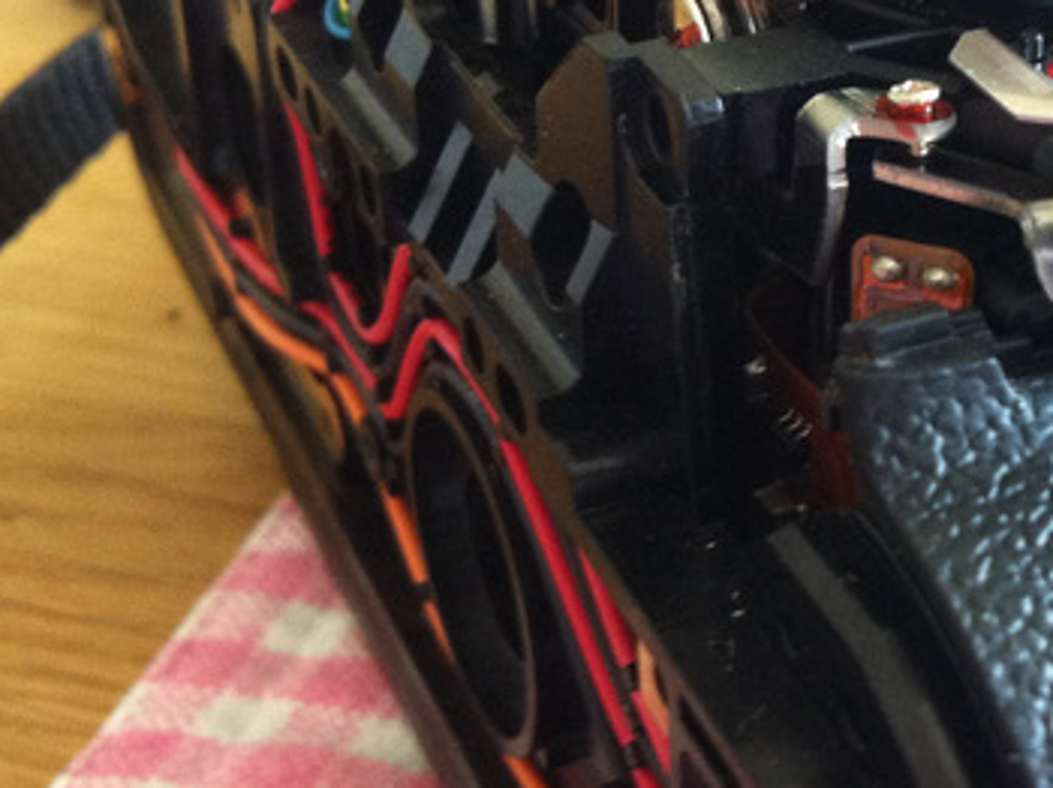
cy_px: 271
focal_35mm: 80
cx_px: 996
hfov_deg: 23.6
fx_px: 2432
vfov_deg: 18.4
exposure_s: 1/15
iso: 200
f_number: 2.8
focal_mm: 3.85
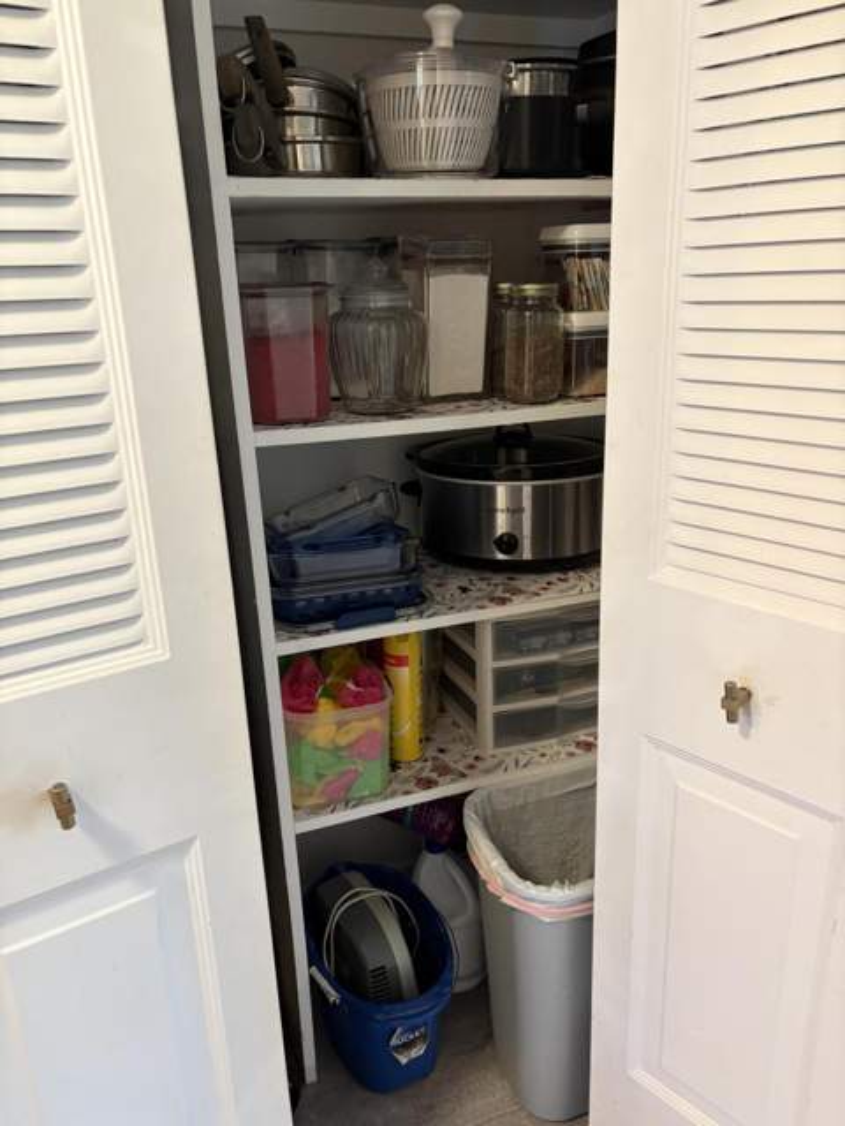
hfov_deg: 53.1
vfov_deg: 67.3
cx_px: 422
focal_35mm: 26
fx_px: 846
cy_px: 563
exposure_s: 1/60
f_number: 1.6
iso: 320
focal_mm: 5.96
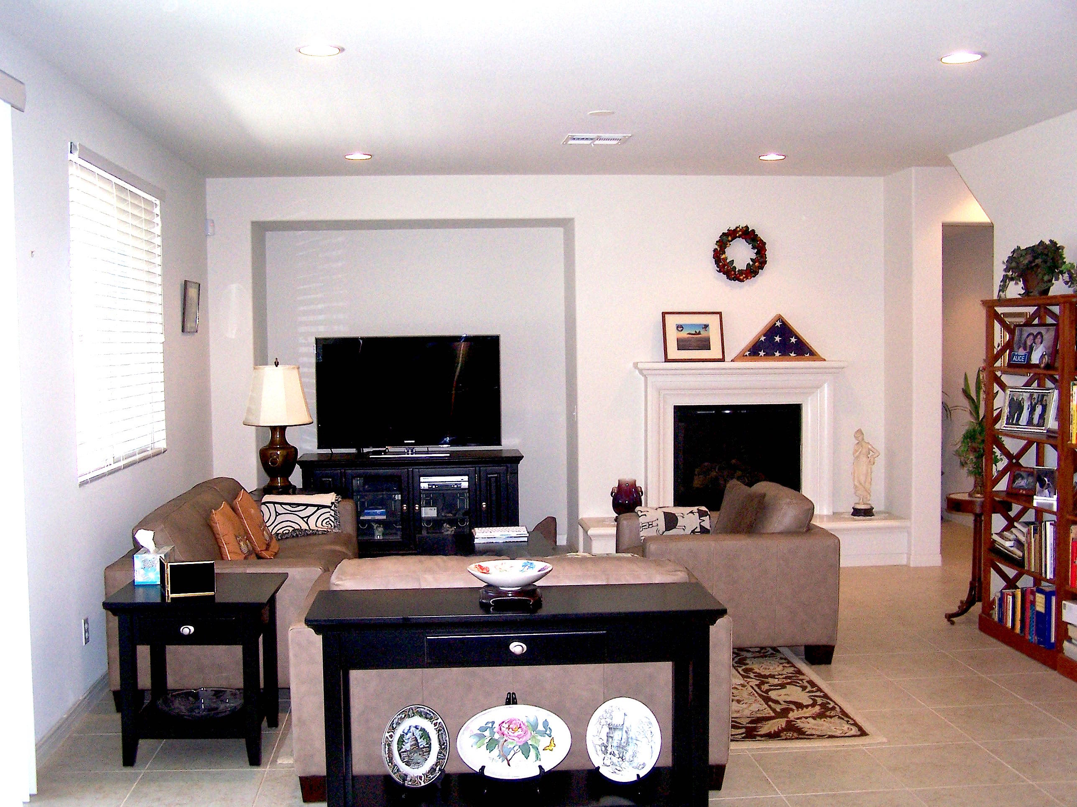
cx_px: 538
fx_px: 1182
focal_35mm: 38
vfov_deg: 37.7
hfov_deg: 49.0
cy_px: 404
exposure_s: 1/60
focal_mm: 6.3
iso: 140
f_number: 2.8
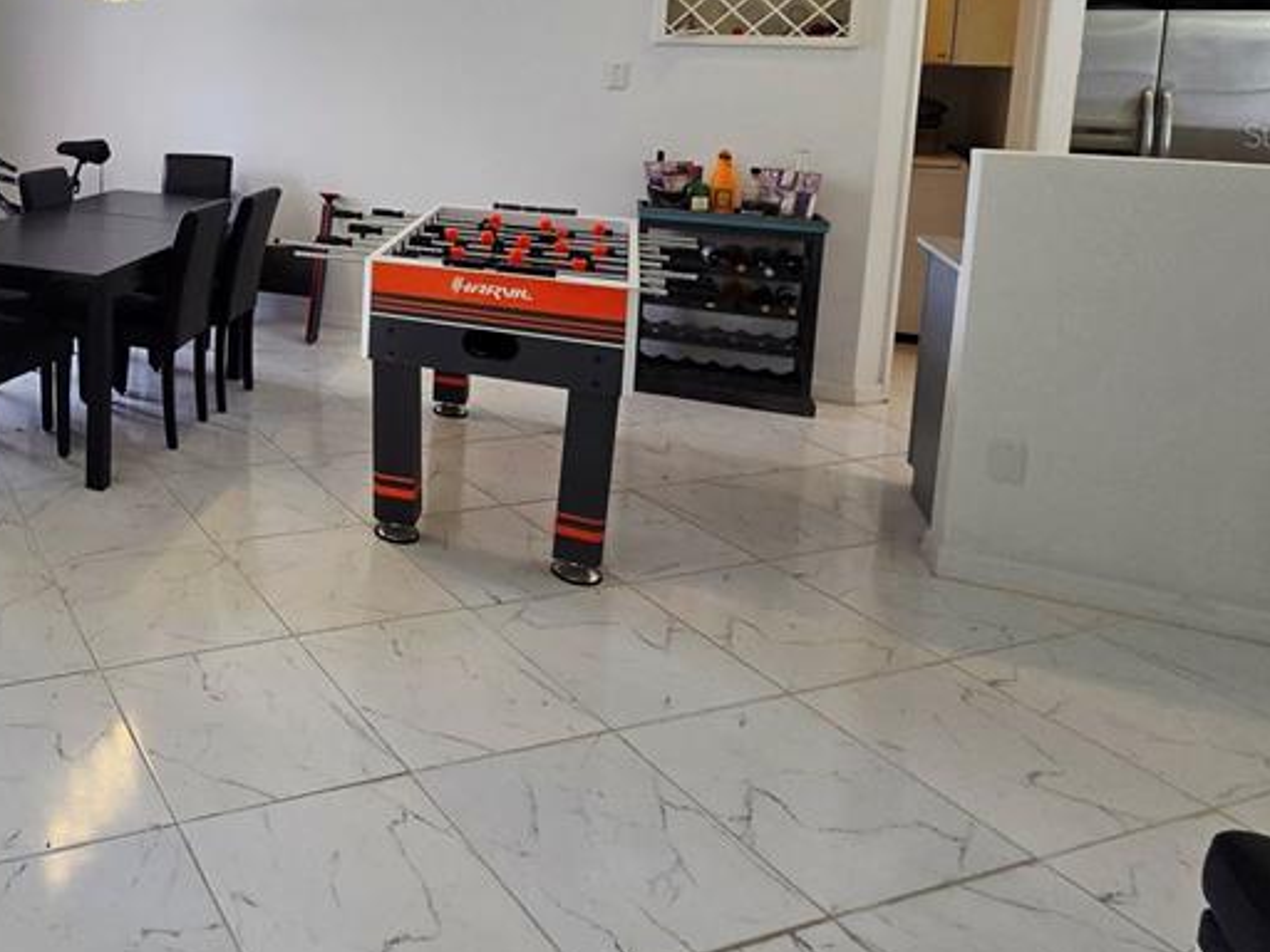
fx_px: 954
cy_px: 134
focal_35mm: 26
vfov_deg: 48.6
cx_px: 124
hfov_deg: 57.6
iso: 50
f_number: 2.2
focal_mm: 2.2
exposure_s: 1/120
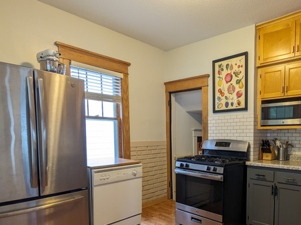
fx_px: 209
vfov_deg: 55.5
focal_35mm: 24
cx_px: 201
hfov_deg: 69.6
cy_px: 151
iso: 78
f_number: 2.2
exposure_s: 1/24
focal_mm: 2.22
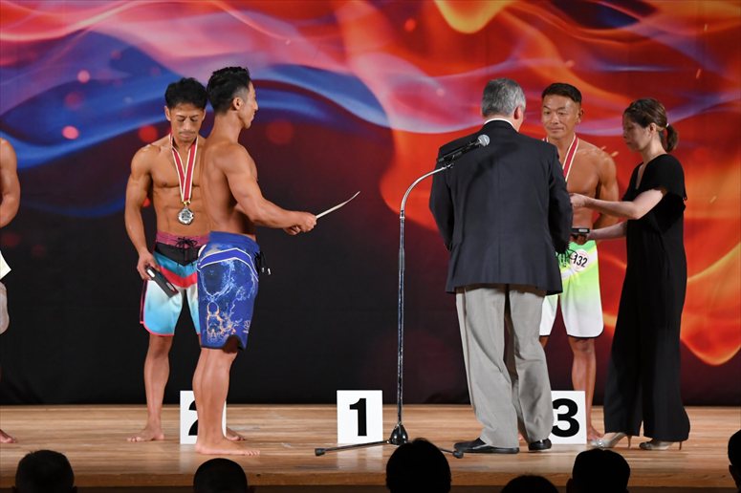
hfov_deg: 9.5
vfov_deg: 6.3
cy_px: 246
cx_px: 370
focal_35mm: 217
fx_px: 4464
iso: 3200
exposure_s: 1/400
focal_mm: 145
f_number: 5.6
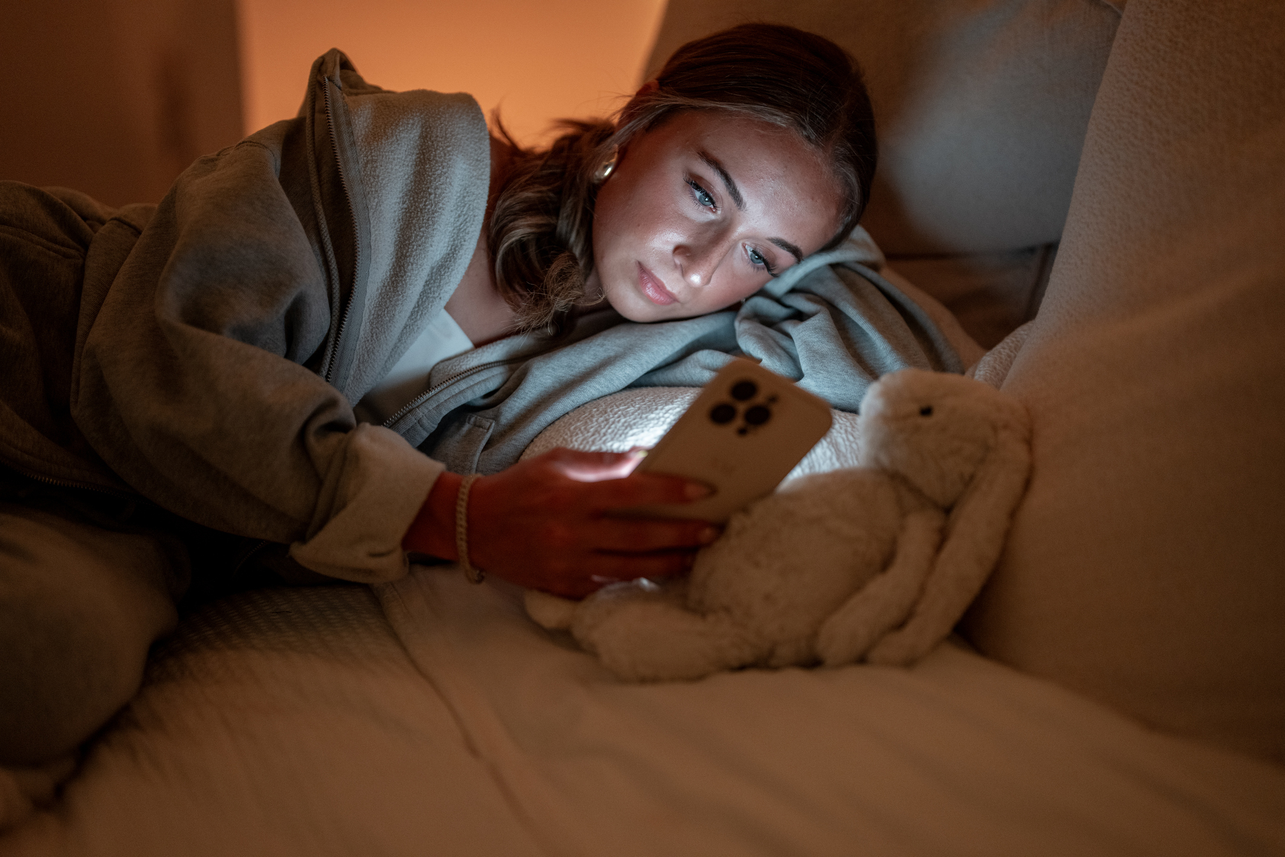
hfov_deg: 39.6
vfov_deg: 27.0
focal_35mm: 50
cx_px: 642
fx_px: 1785
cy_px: 428
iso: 1250
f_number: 1.2
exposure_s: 1/200
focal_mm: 50
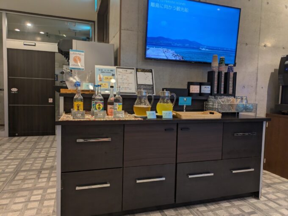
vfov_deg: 54.9
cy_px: 108
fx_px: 208
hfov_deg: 69.4
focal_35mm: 25
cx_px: 144
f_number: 1.89
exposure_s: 1/50
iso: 127
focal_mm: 5.43
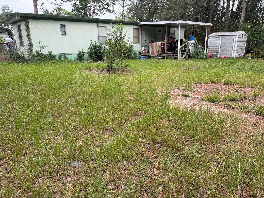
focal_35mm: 24
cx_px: 132
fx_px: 183
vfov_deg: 56.8
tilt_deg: -16.8
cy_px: 99
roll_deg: +2.5
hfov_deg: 71.6
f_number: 1.78
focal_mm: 6.76
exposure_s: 1/395
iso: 80
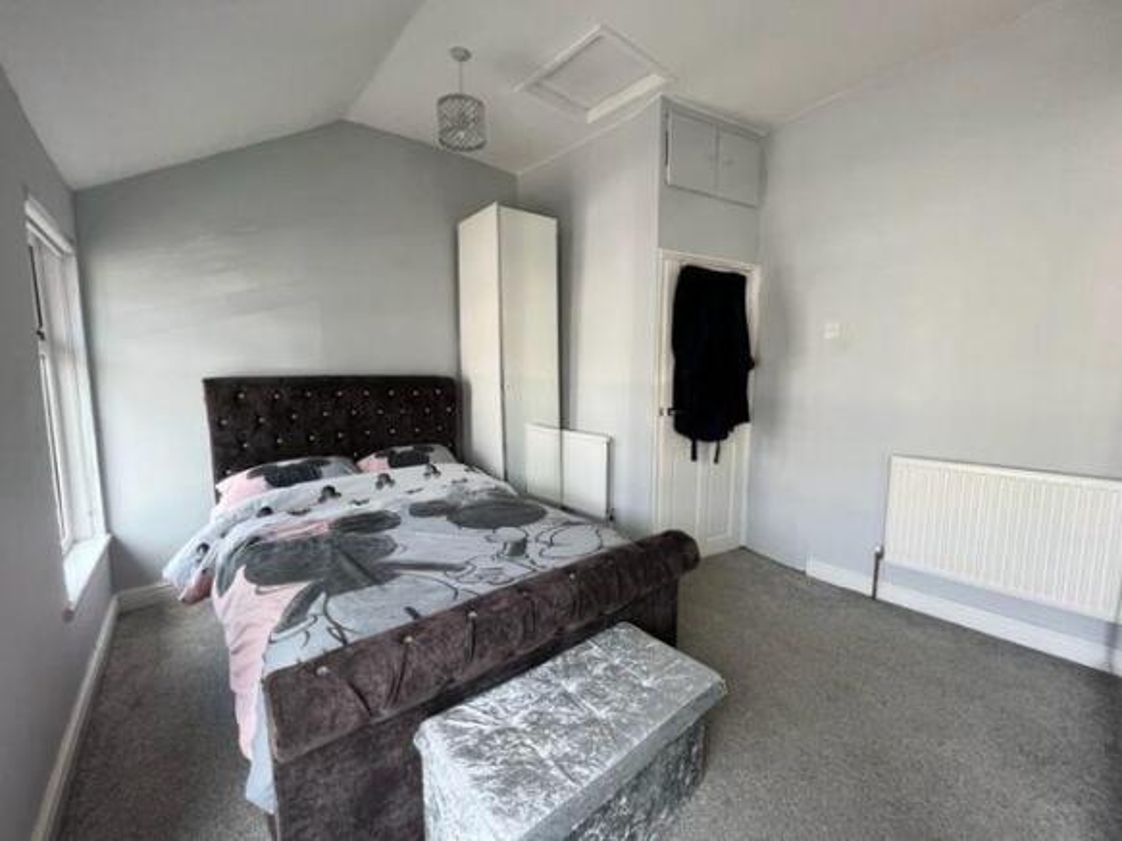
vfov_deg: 89.9
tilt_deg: -6.9
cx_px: 561
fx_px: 421
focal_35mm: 13
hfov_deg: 106.2
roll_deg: -0.2
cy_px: 420
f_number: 1.8
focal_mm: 1.57
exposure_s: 1/99
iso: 50
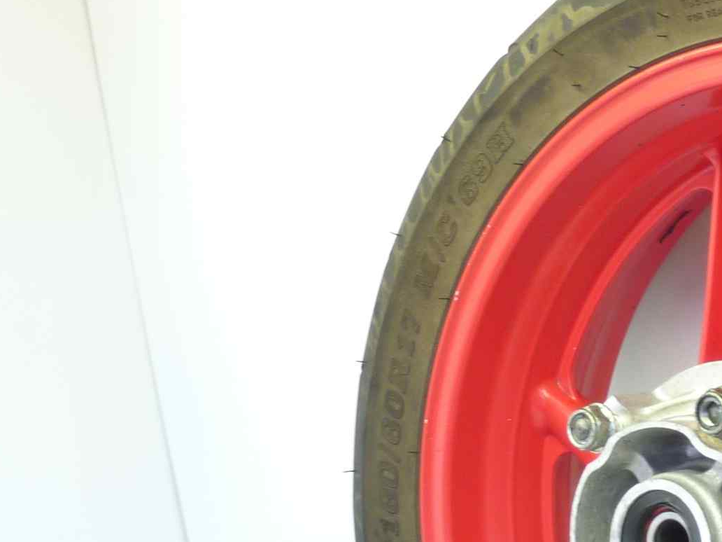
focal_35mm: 67
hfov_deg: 26.3
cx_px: 830
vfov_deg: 21.3
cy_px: 523
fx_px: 1397
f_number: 3.3
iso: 80
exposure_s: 1/15
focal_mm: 4.1
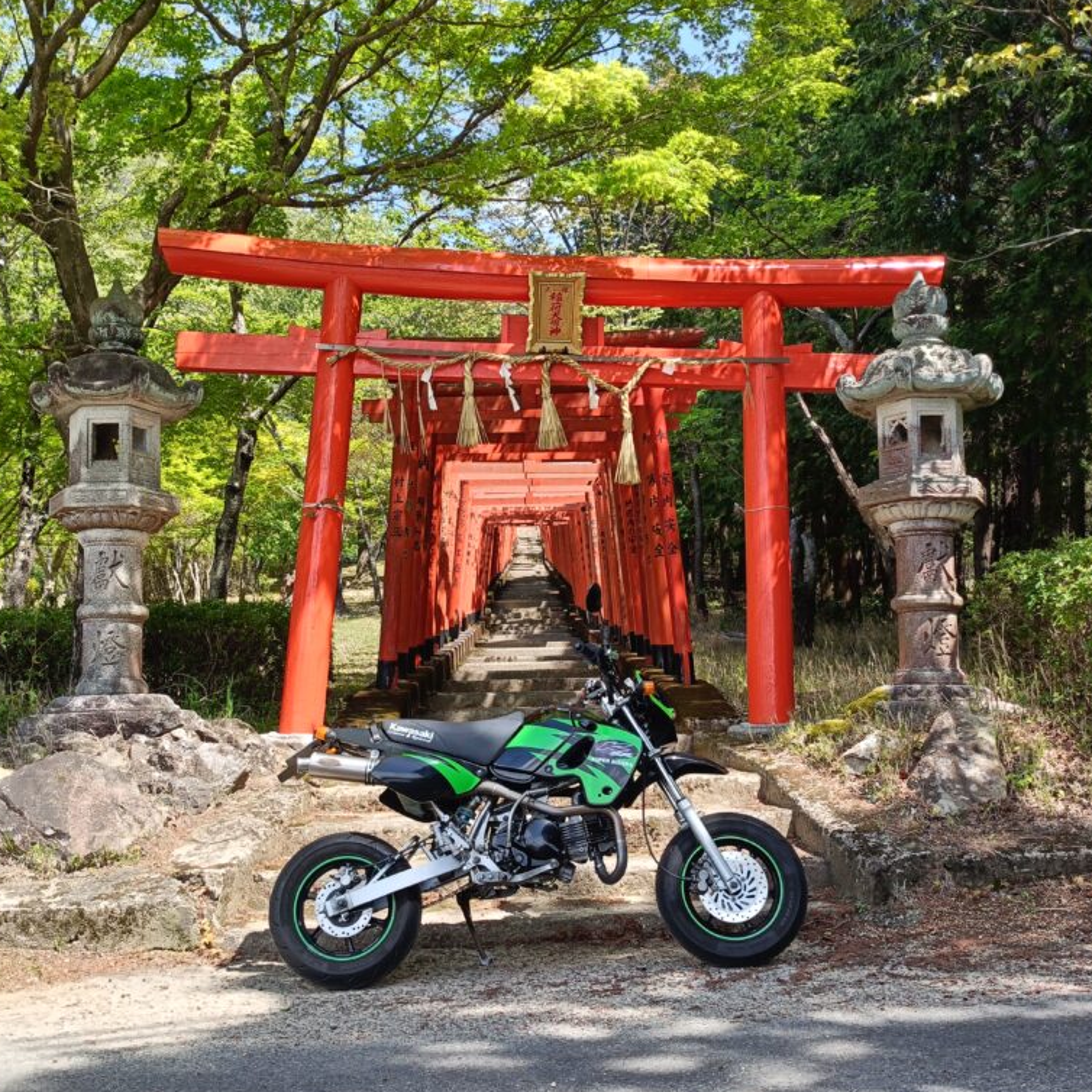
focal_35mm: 36
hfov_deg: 46.0
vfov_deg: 46.0
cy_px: 549
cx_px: 511
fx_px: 1285
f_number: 1.7
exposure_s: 1/244
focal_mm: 4.7
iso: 50
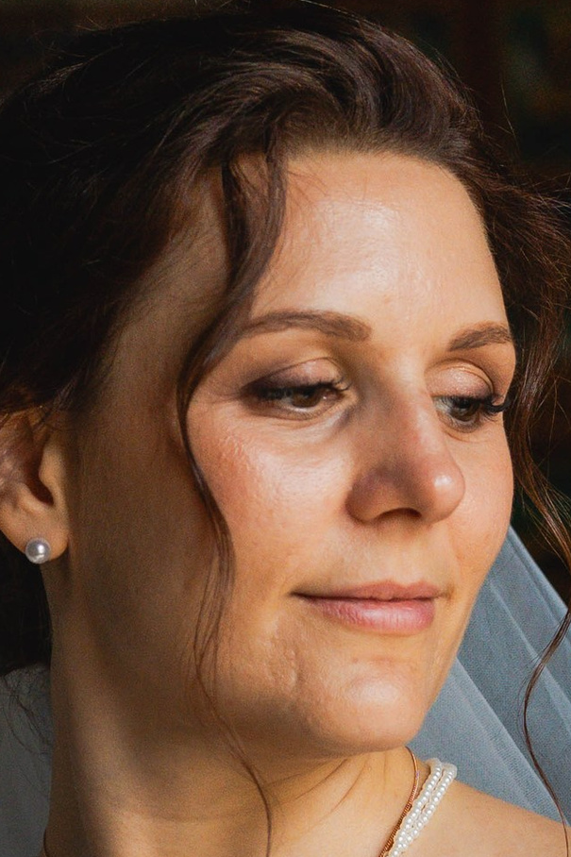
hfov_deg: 6.4
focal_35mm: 214
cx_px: 574
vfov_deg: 9.5
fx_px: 5093
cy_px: 1028
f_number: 2.8
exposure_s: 1/200
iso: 1250
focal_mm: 50.6
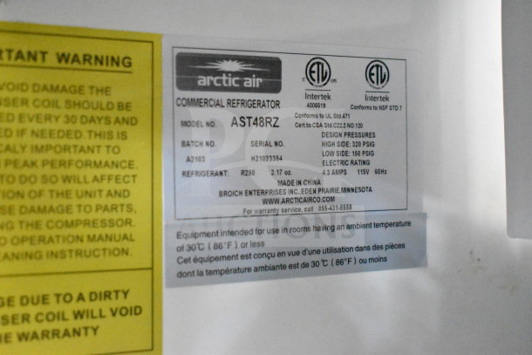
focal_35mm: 52
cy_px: 178
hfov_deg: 37.8
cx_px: 266
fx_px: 776
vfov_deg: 25.8
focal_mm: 35
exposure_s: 1/15
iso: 25600
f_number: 4.5
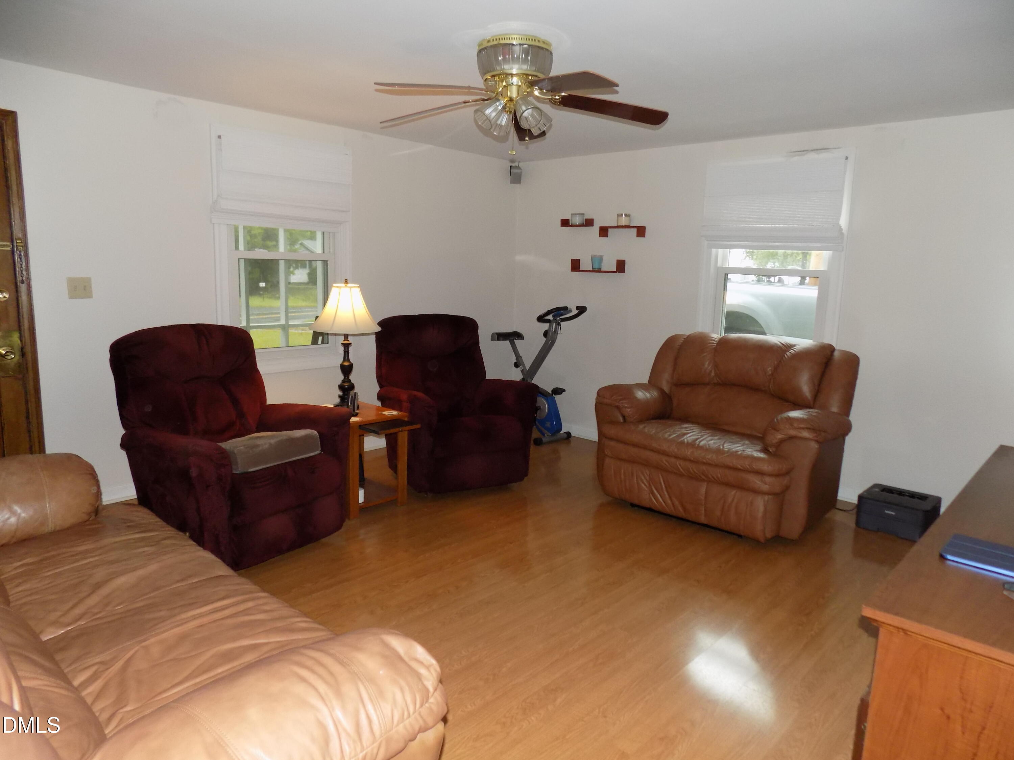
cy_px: 380
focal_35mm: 23
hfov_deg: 73.9
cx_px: 507
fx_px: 674
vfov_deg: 58.9
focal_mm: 4
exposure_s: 1/30
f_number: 3.1
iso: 320
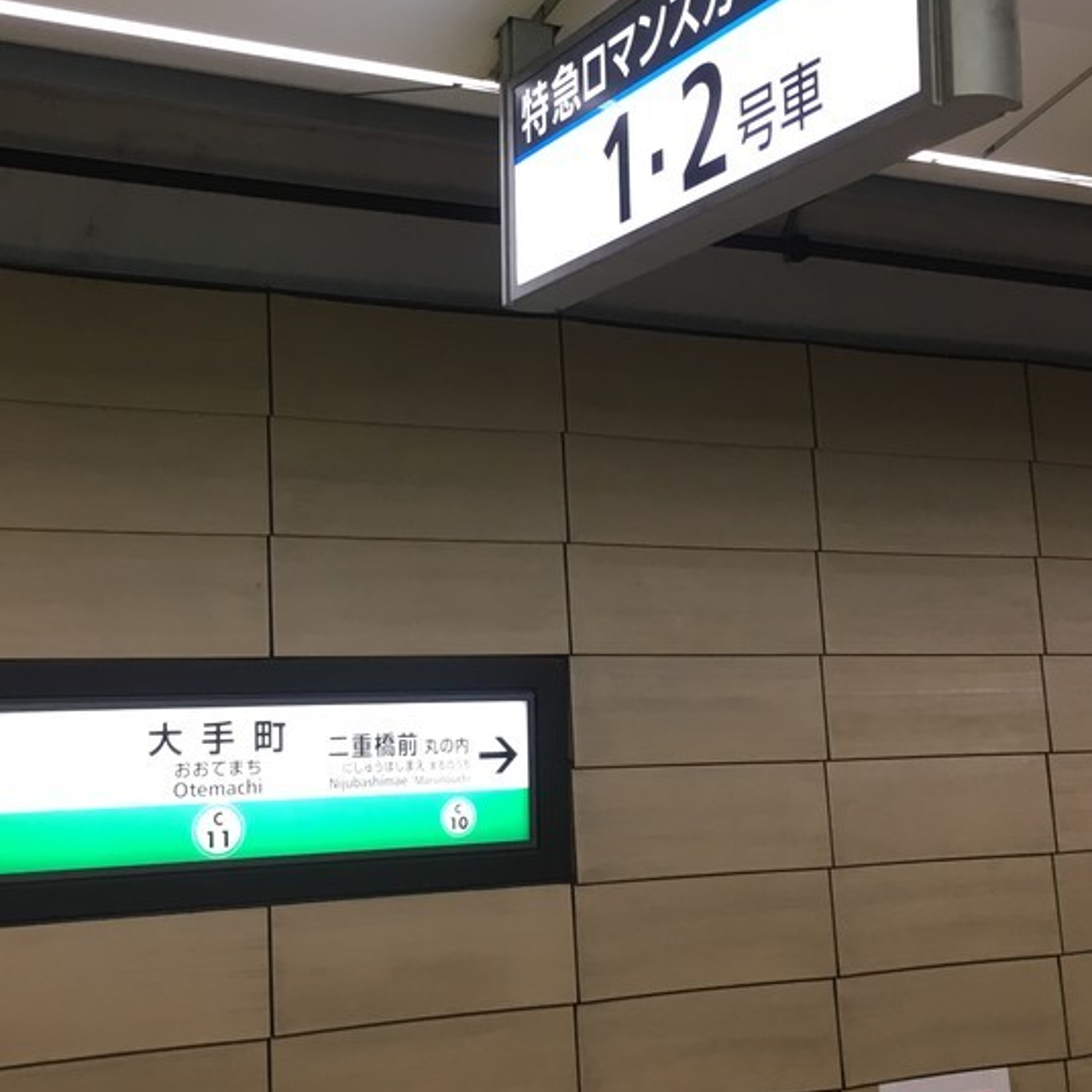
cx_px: 522
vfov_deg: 34.6
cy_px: 491
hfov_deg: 34.7
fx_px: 1749
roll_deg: +0.0
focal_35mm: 49
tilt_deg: +7.4
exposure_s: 1/30
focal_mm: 4.15
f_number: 2.2
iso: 64
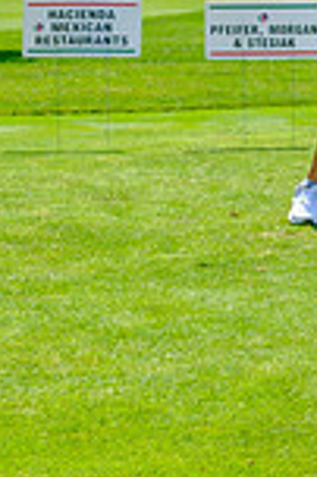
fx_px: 2317
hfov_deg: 7.7
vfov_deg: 11.6
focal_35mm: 175
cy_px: -6
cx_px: 449
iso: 200
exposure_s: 1/250
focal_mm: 39
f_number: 5.6
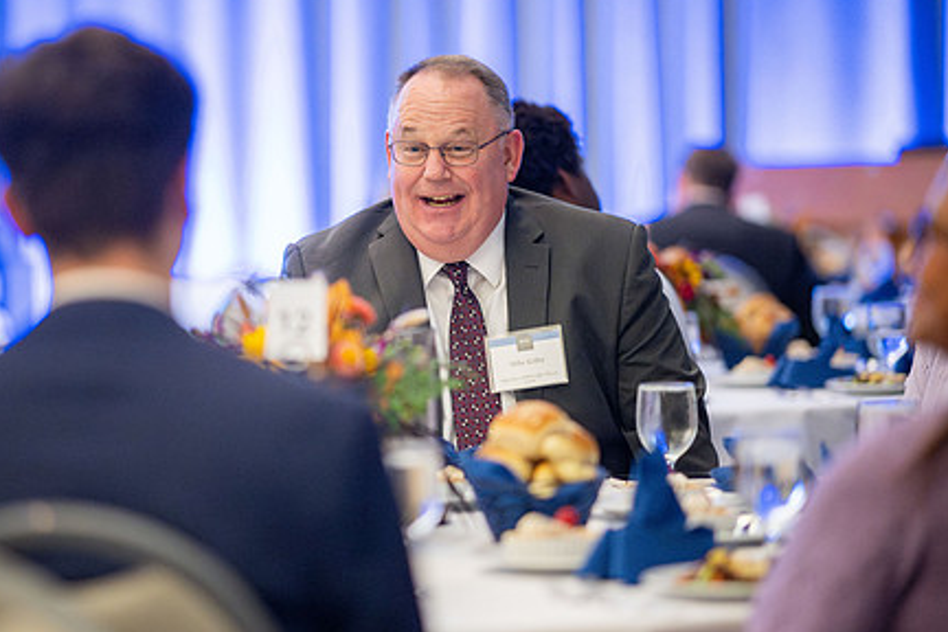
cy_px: 321
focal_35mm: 141
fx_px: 3713
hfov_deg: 14.5
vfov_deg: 9.7
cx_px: 364
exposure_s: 1/500
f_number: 1.4
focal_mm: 105
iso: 6400
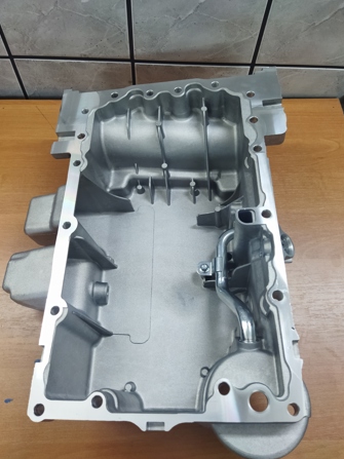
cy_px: 214
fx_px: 384
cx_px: 168
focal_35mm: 29
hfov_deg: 48.2
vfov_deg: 61.6
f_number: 1.79
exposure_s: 1/50
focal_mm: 4.71
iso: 313
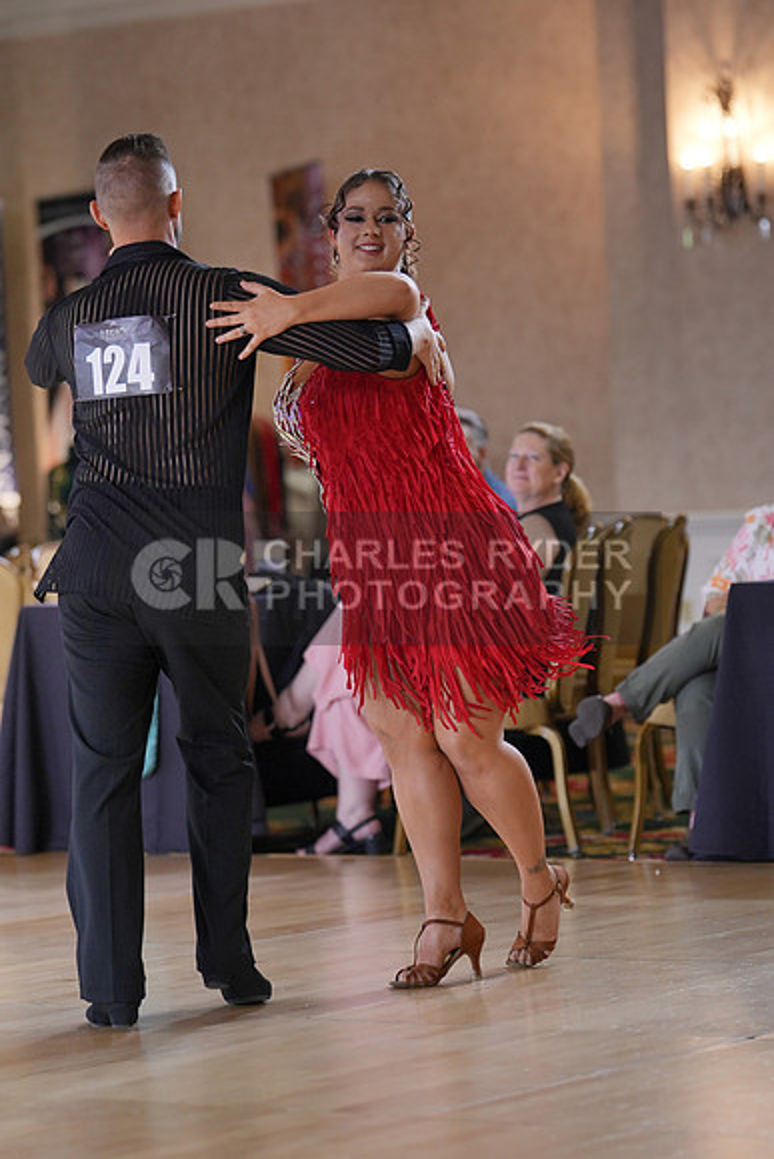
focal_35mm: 126
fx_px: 4061
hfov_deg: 10.9
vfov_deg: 16.3
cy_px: 580
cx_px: 387
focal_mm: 84
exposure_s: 1/500
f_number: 2
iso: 800
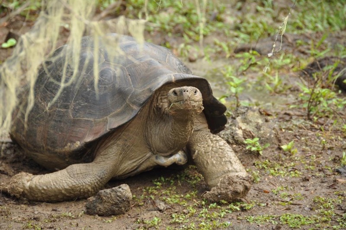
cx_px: 173
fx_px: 2883
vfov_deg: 4.6
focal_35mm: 300
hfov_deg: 6.9
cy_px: 115
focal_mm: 200
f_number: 5.6
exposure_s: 1/100
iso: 200
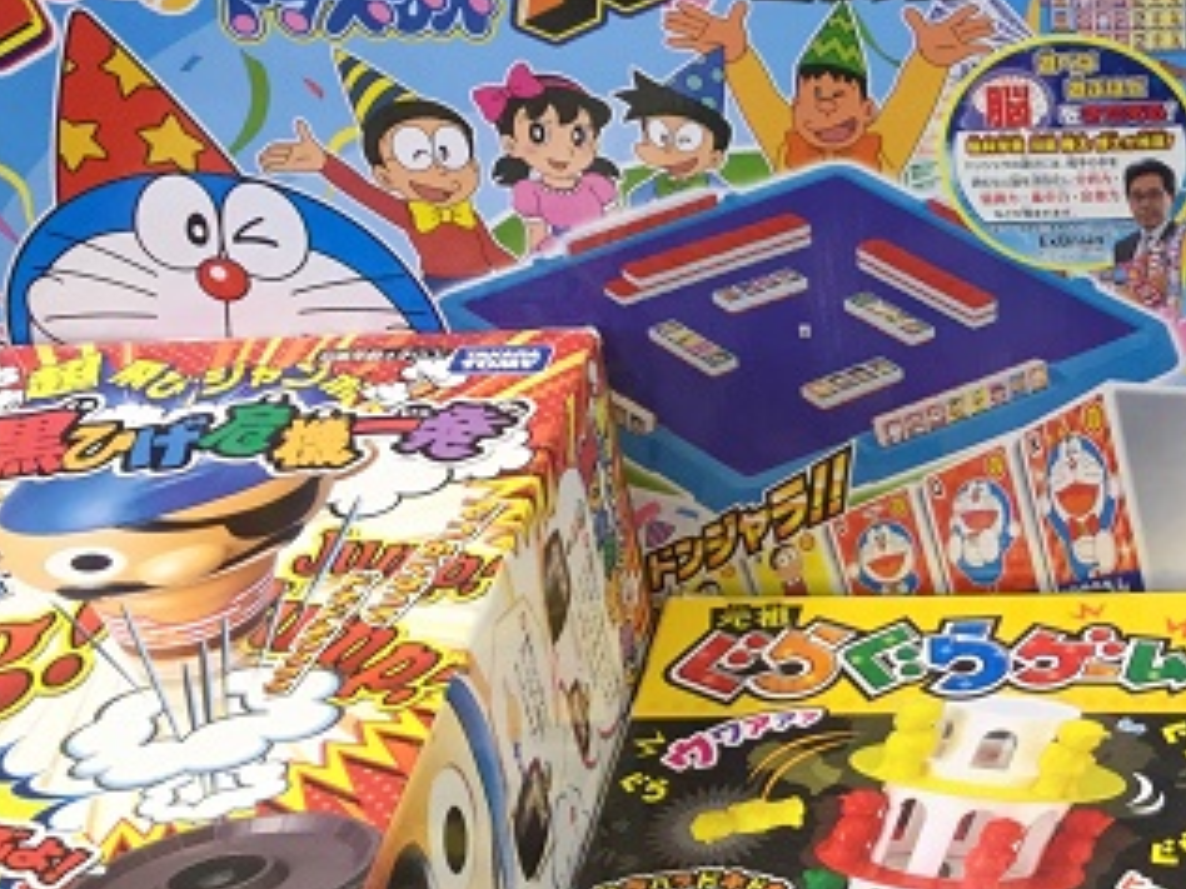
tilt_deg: -31.0
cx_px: 1240
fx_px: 2741
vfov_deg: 18.4
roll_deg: -0.3
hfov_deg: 23.2
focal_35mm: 80
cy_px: 313
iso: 50
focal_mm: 3.3
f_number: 2.4
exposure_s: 1/30
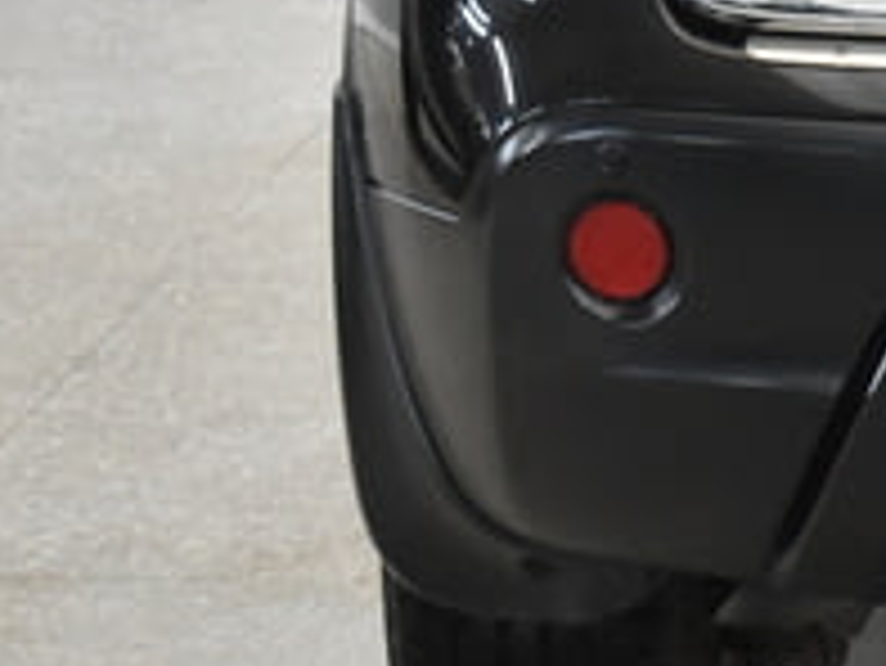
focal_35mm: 264
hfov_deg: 7.3
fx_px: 6761
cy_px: -90
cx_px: 1619
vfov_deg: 5.6
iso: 1600
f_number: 5
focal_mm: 40
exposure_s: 1/60
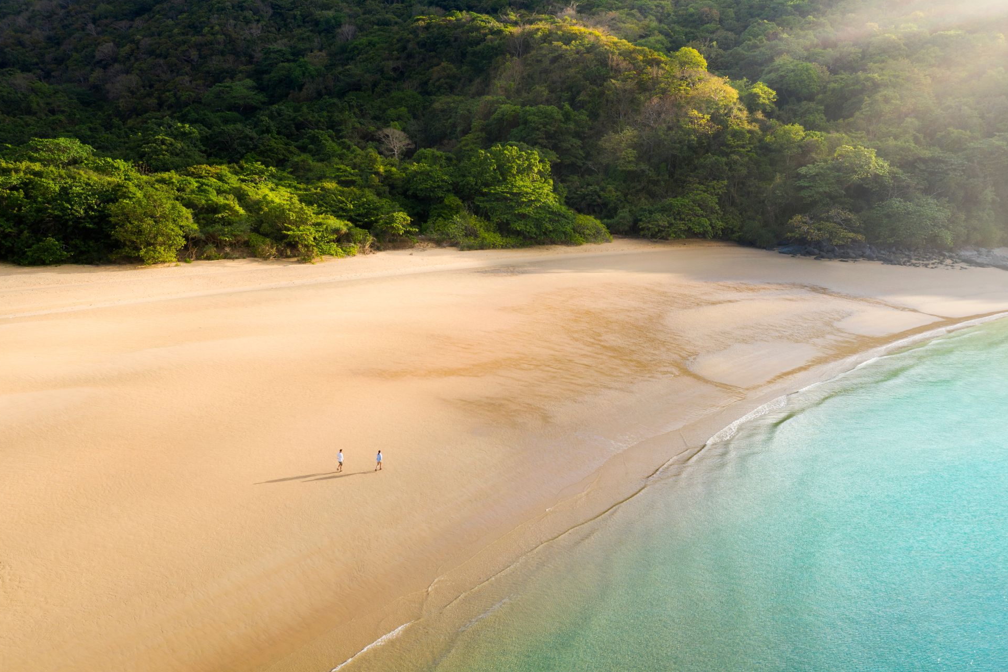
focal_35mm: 29
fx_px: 812
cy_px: 328
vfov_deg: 45.0
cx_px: 515
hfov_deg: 63.6
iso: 100
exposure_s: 1/200
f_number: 5
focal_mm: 10.26
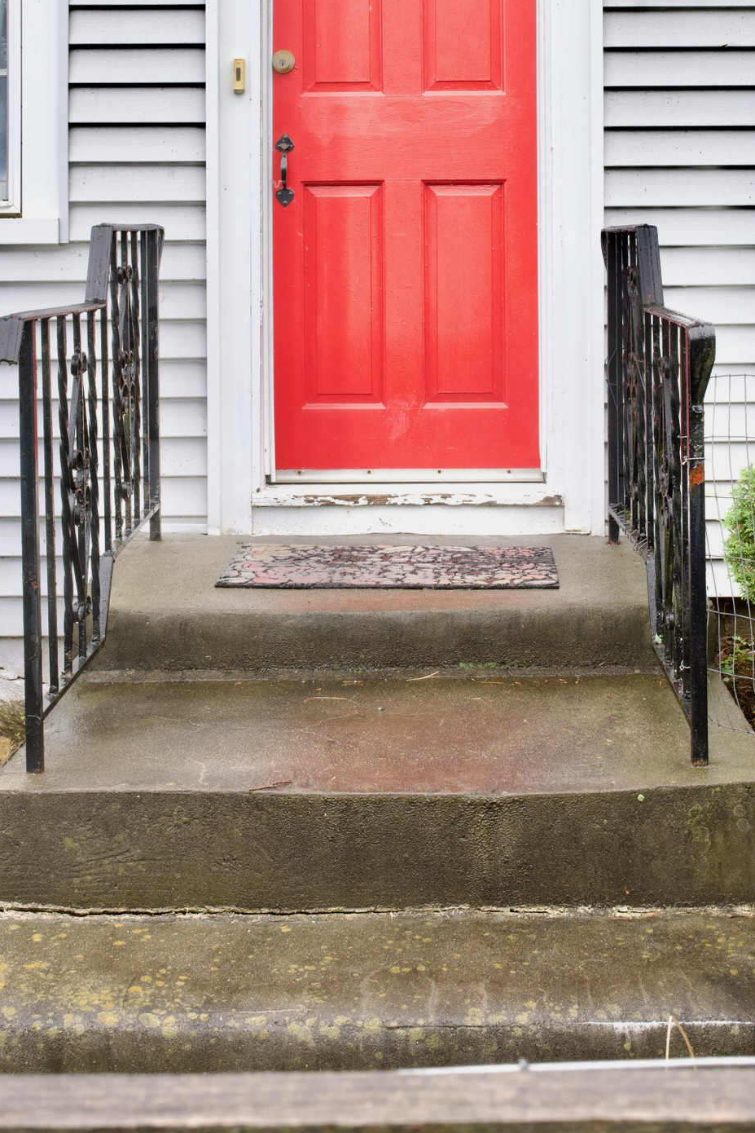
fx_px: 1824
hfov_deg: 23.4
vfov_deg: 33.8
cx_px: 419
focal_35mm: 58
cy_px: 289
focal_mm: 35
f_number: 13
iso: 100
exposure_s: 1/25
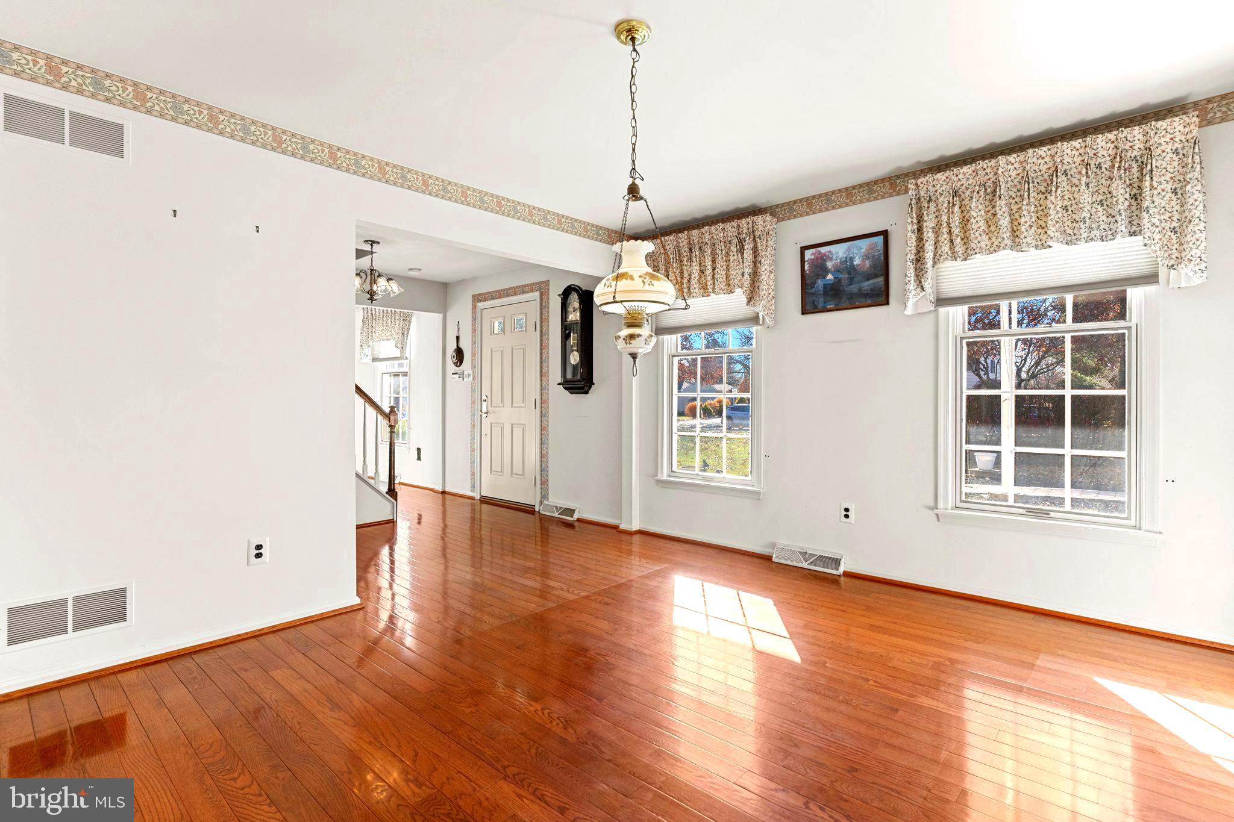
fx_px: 583
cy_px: 411
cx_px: 617
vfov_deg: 70.4
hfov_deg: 93.3
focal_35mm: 17
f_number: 8
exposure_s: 1/40
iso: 500
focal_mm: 17
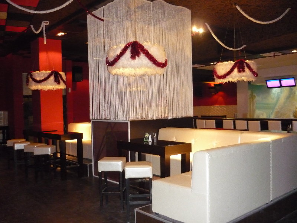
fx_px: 283
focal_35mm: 33
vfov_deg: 42.9
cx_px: 148
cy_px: 112
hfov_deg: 55.4
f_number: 2.8
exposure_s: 1/30
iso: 800
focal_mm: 5.5
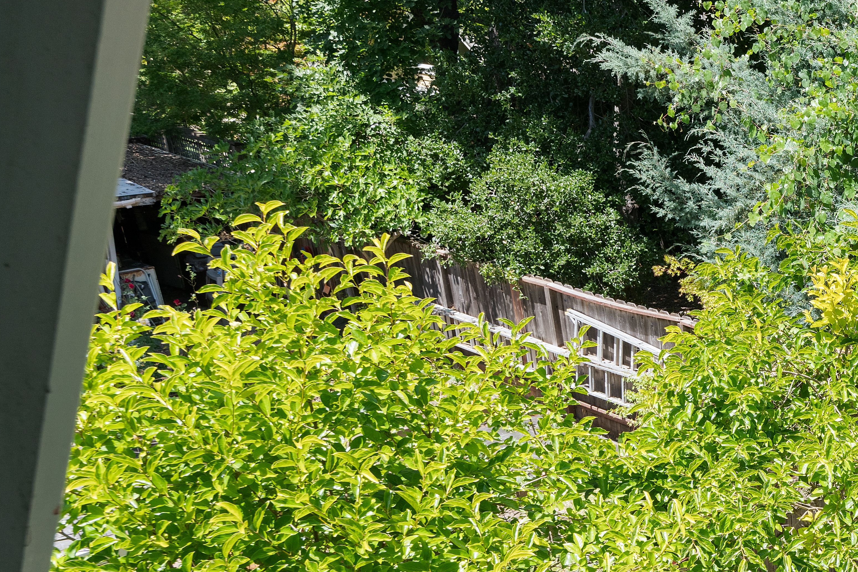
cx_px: 1085
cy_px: 487
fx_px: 1263
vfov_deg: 24.9
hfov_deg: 30.5
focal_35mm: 53
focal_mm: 20
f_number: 6.3
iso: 400
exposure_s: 1/250
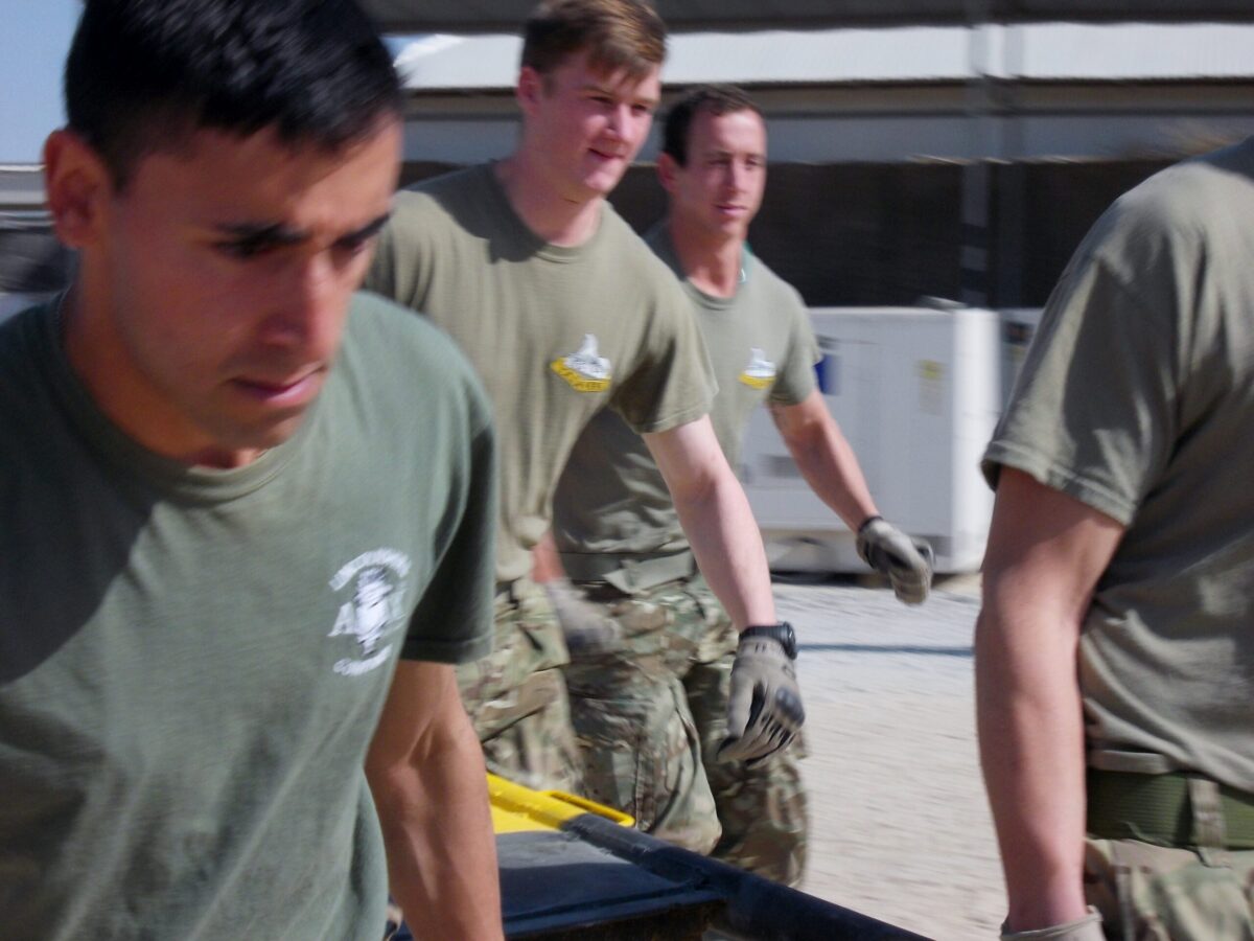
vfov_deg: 15.4
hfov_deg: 20.4
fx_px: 3478
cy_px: 470
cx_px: 627
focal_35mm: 96
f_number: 10.6
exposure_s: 1/160
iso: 80
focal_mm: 13.6
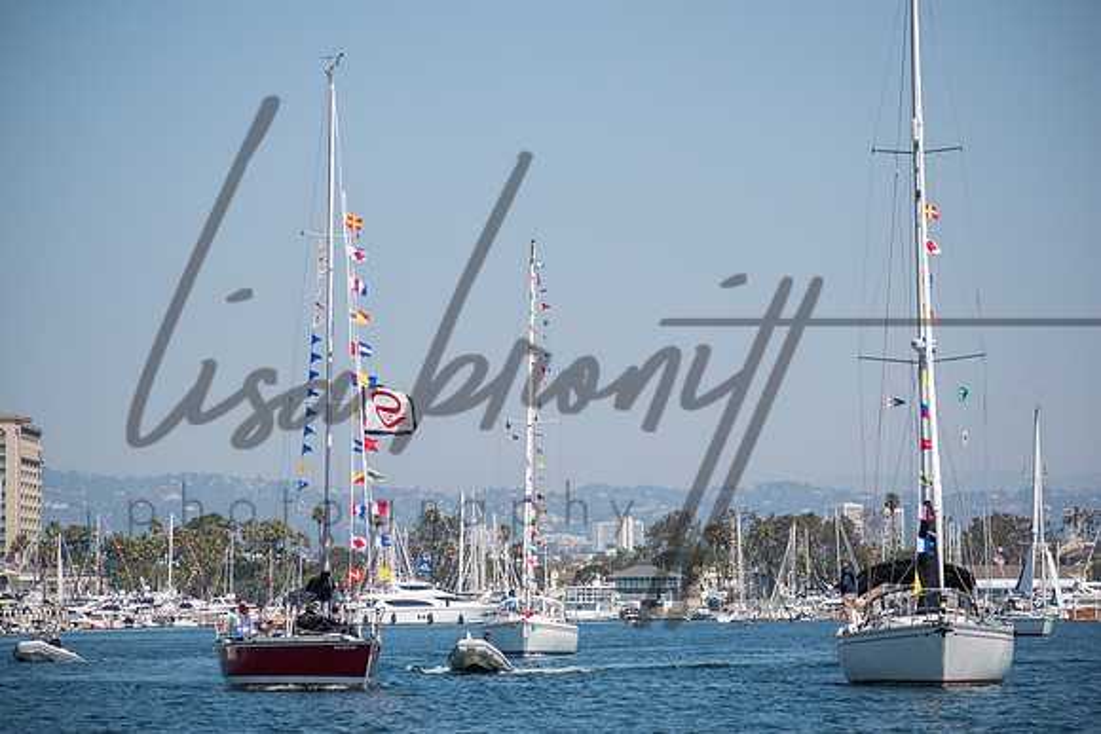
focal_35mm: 166
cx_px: 550
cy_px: 367
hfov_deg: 12.4
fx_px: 5074
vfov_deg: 8.3
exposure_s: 1/400
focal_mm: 110
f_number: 5.6
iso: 100
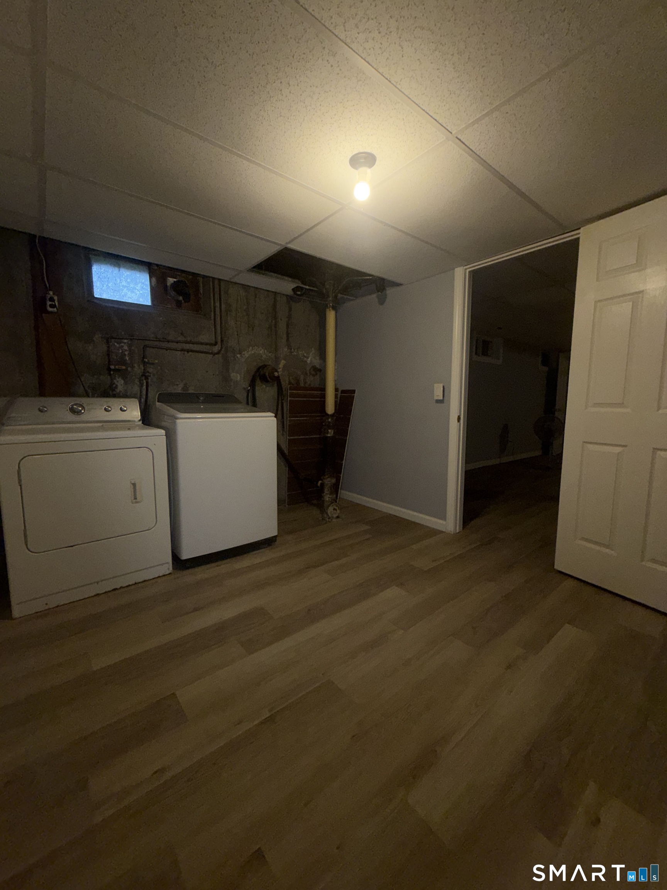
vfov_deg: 102.1
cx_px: 334
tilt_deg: -6.3
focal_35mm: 14
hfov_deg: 85.7
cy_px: 445
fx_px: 360
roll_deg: -0.6
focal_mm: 2.22
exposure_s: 1/60
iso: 64
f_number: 2.2
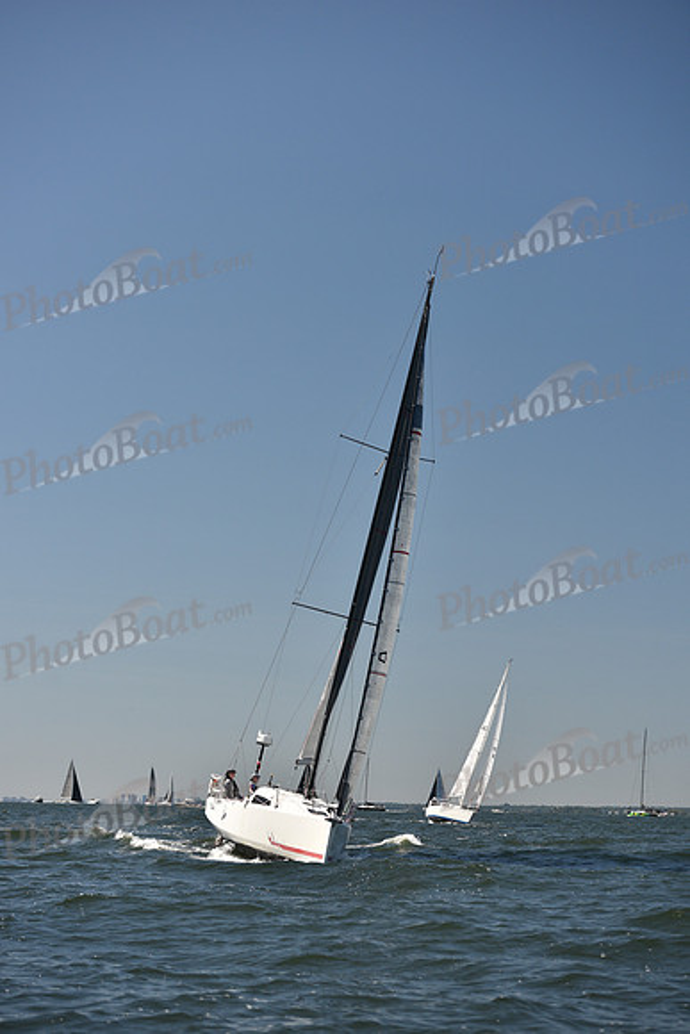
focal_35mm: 82
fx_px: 2356
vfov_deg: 24.8
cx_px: 345
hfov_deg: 16.7
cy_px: 517
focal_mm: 82
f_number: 3.5
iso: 250
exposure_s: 1/1250
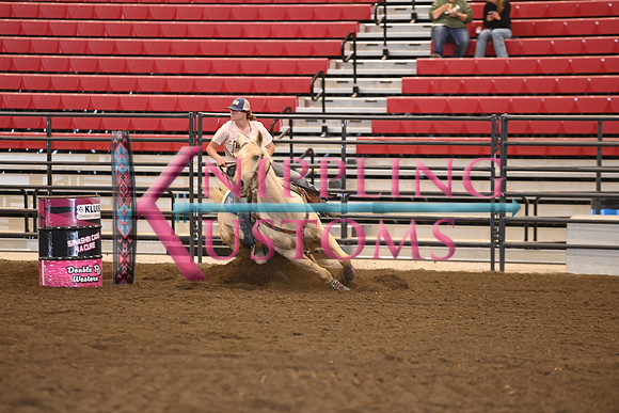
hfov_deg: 10.3
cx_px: 310
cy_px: 206
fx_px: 3440
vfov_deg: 6.9
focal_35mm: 200
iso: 1600
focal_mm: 200
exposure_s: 1/200
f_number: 3.5
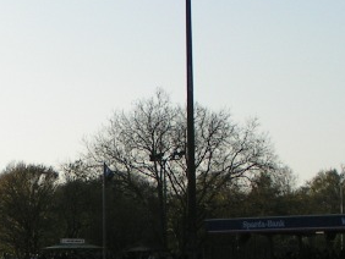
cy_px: 233
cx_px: -23
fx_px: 1696
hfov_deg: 11.5
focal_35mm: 170
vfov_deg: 8.7
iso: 50
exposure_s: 1/800
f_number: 5
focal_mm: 9.2
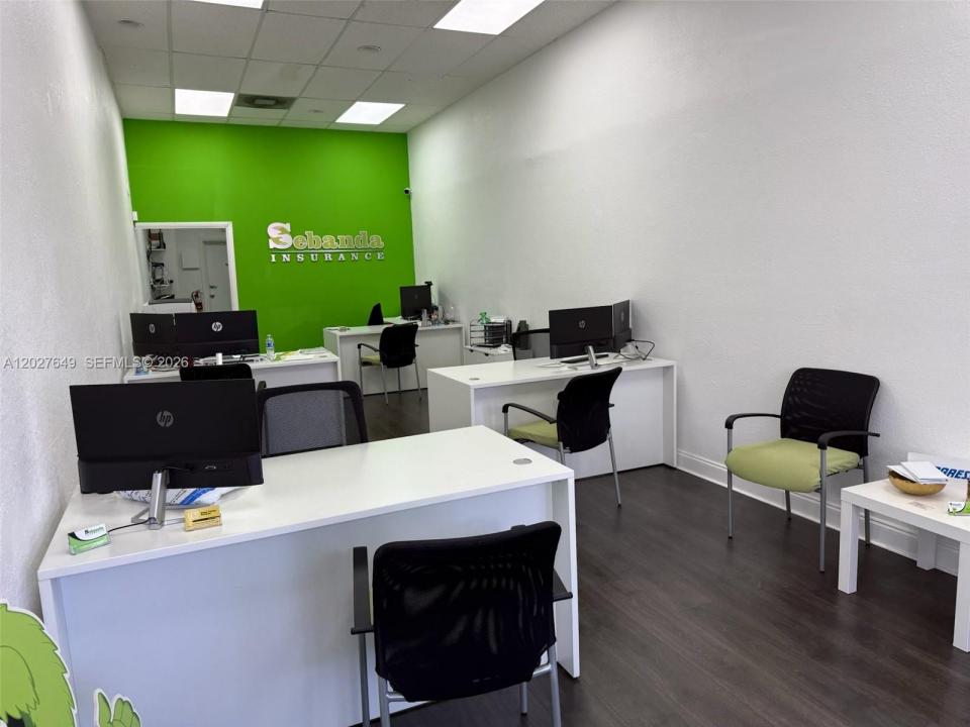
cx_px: 485
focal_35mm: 24
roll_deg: +1.2
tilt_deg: -6.9
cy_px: 364
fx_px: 673
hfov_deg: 71.6
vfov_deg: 56.8
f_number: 1.78
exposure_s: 1/120
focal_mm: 6.76
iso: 64
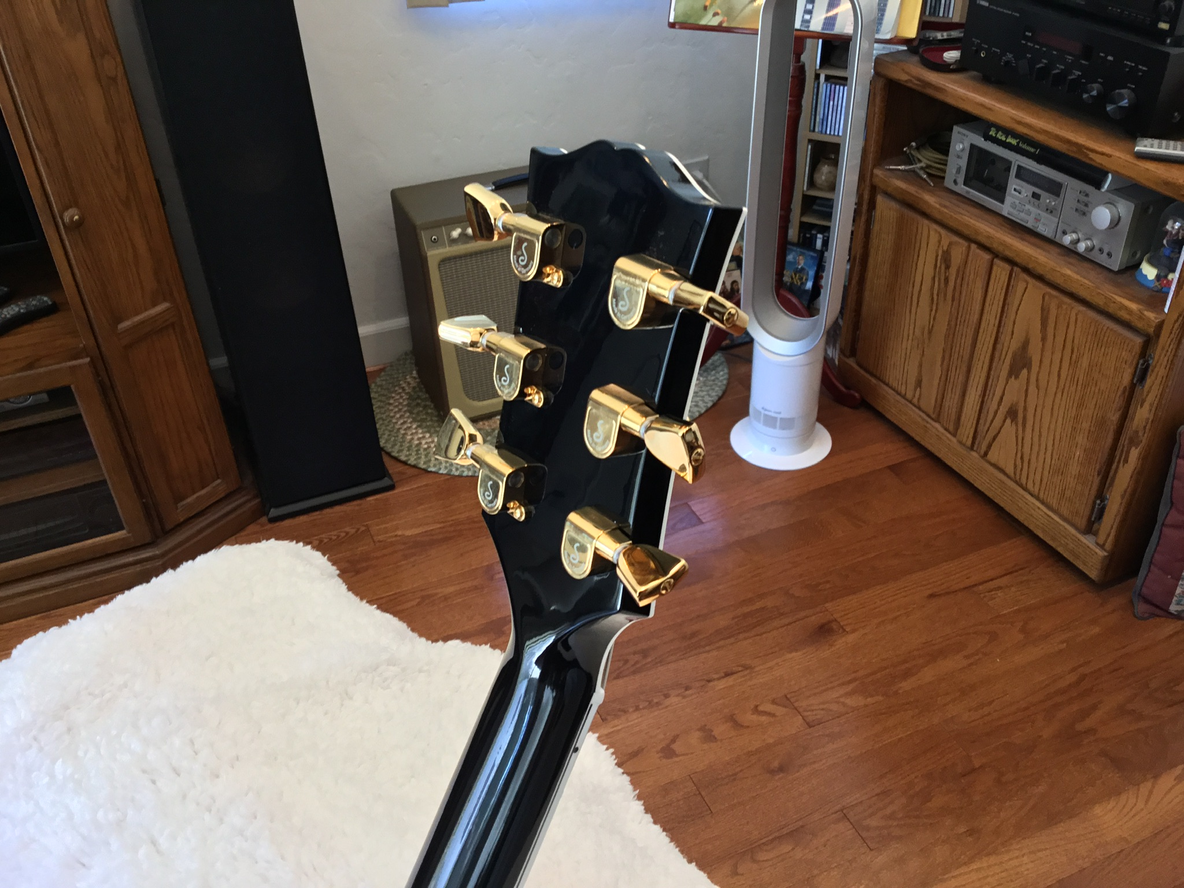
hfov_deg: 58.4
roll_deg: +2.6
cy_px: 444
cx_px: 592
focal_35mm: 31
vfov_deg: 45.4
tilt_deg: -35.4
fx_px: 1060
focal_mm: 3.3
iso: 80
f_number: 2.4
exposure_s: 1/30
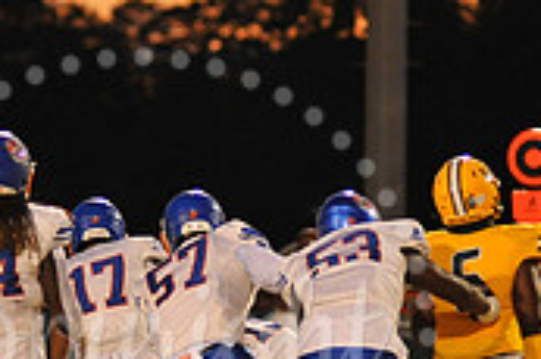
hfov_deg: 4.0
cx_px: 138
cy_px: 343
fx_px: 7822
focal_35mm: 521
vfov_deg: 2.6
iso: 2000
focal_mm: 155
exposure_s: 1/250
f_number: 3.2
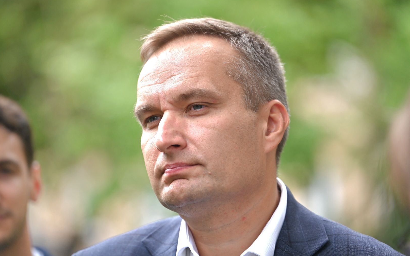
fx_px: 2056
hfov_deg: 11.4
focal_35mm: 184
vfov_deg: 7.1
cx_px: 205
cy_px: 126
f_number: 3.2
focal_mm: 180
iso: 100
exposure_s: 1/250
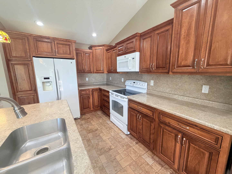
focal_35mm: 14
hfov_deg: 102.1
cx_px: 116
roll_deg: +1.0
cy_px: 87
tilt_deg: -9.5
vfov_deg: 85.7
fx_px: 94
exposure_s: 1/120
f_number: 2.2
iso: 320
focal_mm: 2.22
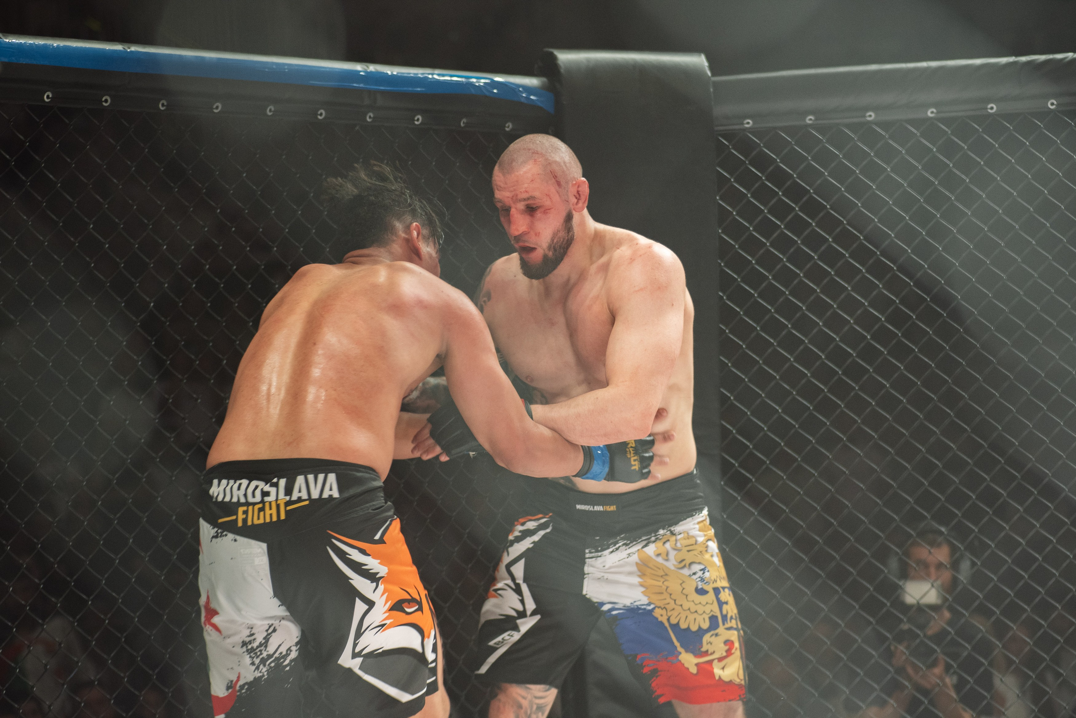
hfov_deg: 21.5
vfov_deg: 14.4
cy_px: 359
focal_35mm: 95
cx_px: 538
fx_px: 2840
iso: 1100
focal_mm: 95
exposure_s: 1/320
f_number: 4
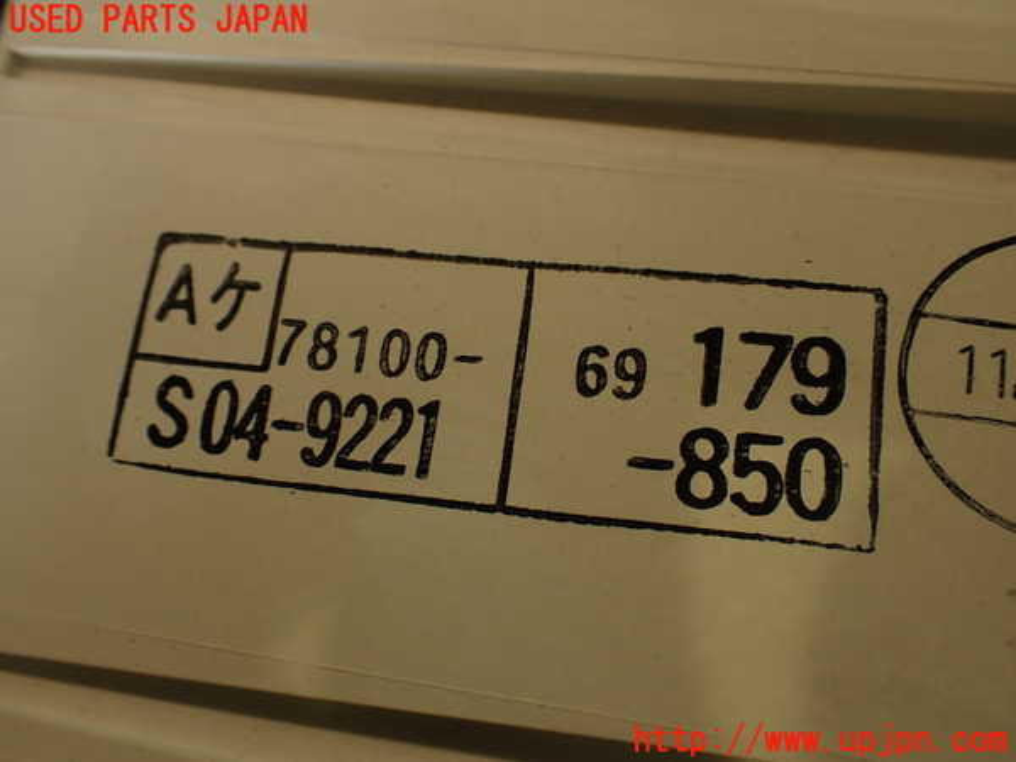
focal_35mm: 32
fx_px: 939
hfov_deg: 56.8
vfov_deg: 44.2
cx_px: 508
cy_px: 381
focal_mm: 5.79
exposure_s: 1/80
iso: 100
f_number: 2.4
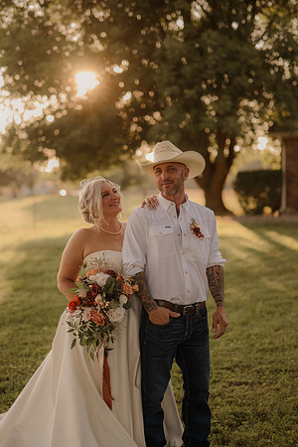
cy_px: 224
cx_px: 149
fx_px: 621
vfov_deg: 39.6
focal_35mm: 50
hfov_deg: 27.0
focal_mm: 50
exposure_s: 1/640
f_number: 2.8
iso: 200
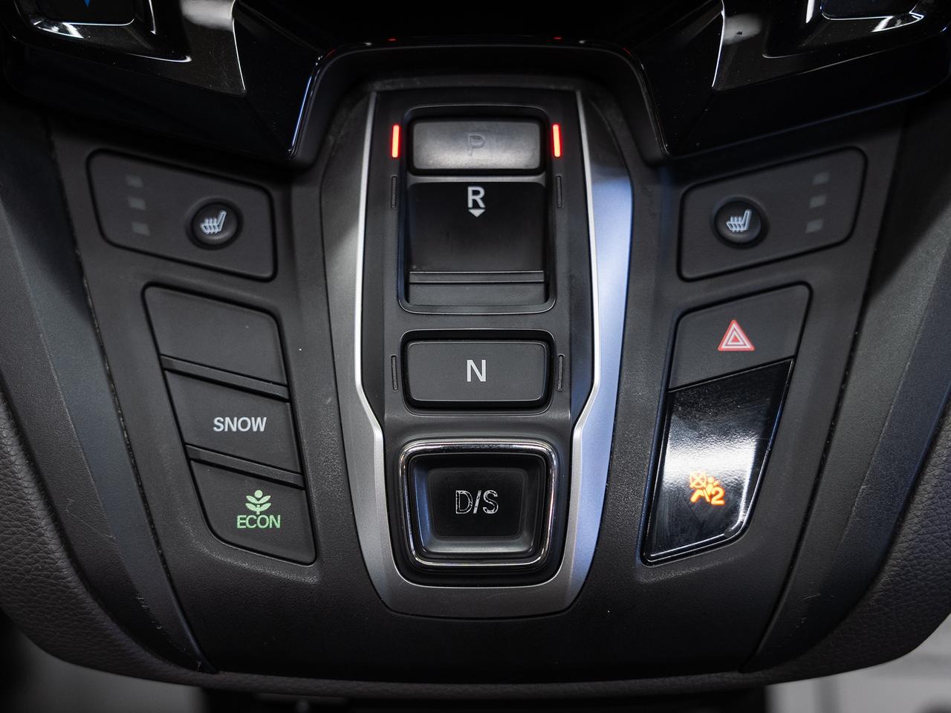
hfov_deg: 49.4
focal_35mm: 38
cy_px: 375
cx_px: 479
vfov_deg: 38.1
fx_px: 1033
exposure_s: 1/40
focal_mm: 32
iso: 400
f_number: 3.5
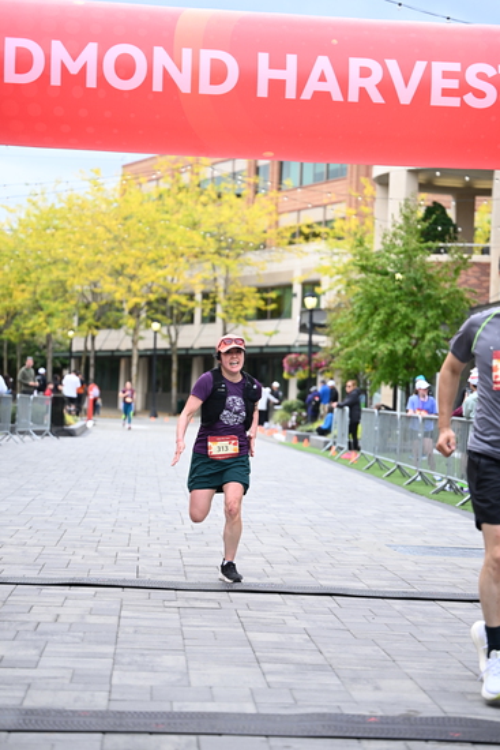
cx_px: 250
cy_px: 375
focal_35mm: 79
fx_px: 1645
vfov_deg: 25.7
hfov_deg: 17.3
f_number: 2.8
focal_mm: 79
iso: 640
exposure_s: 1/2000
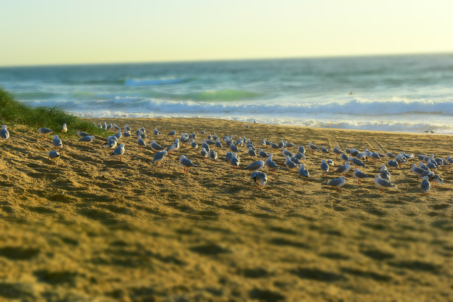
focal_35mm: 70
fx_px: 881
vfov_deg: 19.5
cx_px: 226
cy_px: 151
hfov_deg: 28.8
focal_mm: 70
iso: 400
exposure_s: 1/400
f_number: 11
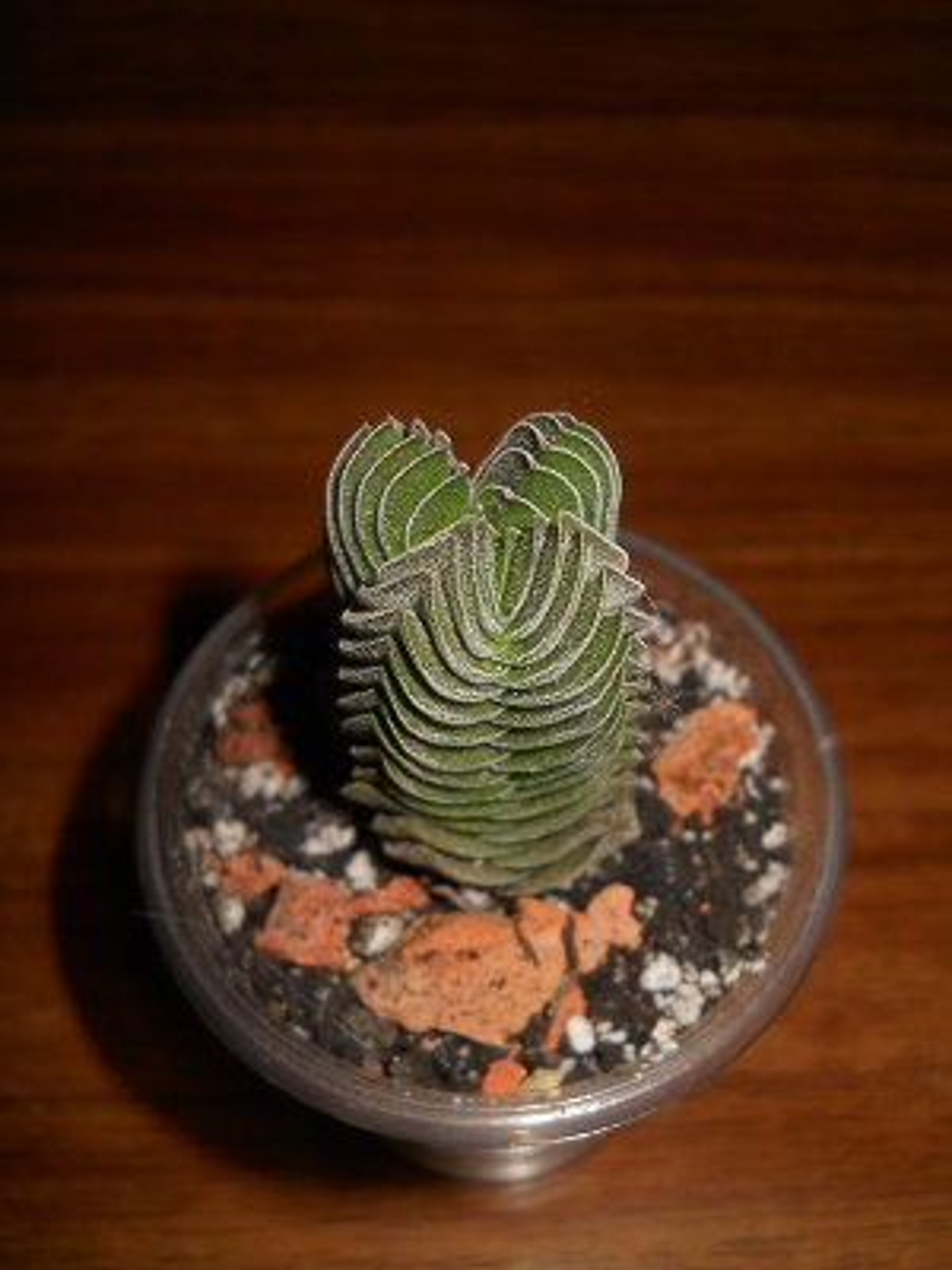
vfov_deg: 45.8
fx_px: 1503
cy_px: 635
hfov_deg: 35.1
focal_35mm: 41
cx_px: 476
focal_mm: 6.72
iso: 80
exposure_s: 1/30
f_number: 5.5
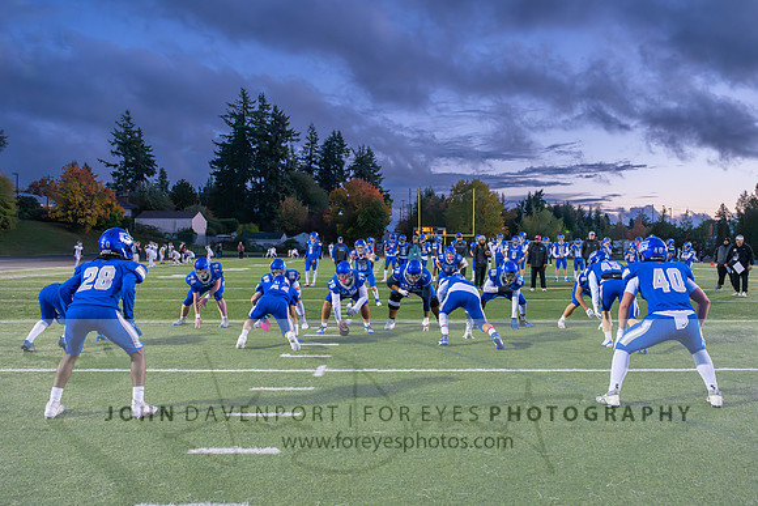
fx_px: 642
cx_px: 389
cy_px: 253
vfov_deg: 43.0
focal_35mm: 30
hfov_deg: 61.1
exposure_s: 1/640
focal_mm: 29.5
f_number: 5.6
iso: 12800
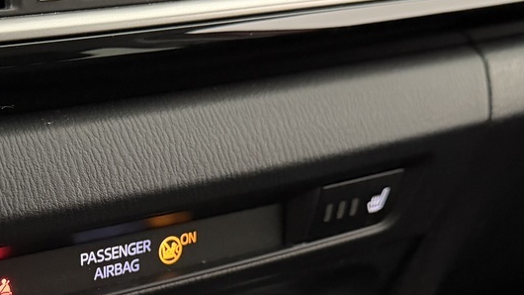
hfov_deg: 28.4
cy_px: 286
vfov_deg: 16.7
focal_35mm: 71
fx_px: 986
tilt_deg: -28.4
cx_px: 38
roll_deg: -1.9
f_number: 1.78
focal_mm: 6.76
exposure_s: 1/25
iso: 1250
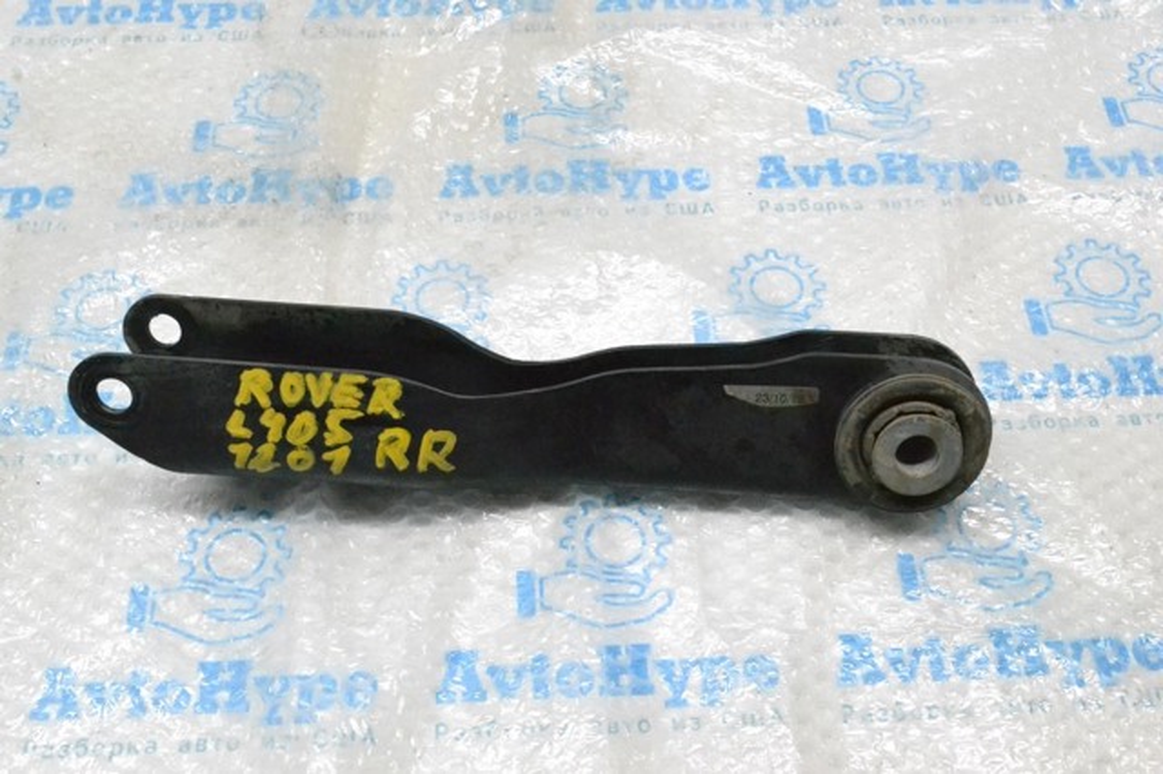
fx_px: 1453
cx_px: 582
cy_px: 387
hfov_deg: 43.6
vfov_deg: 29.8
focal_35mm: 45
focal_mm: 30
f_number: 11
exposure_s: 1/160
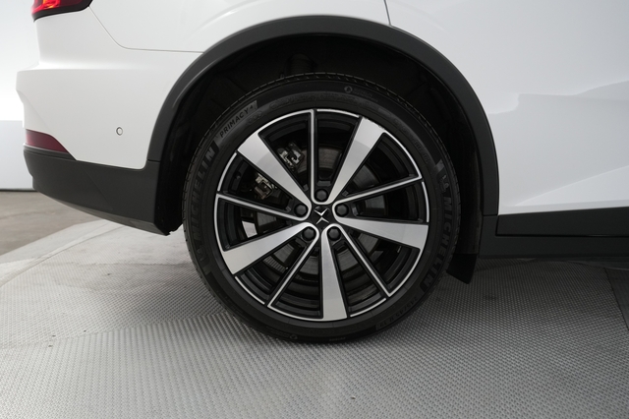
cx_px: 314
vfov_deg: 53.1
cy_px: 210
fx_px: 419
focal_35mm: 24
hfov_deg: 73.8
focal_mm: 24
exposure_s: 1/80
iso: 1600
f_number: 4.5
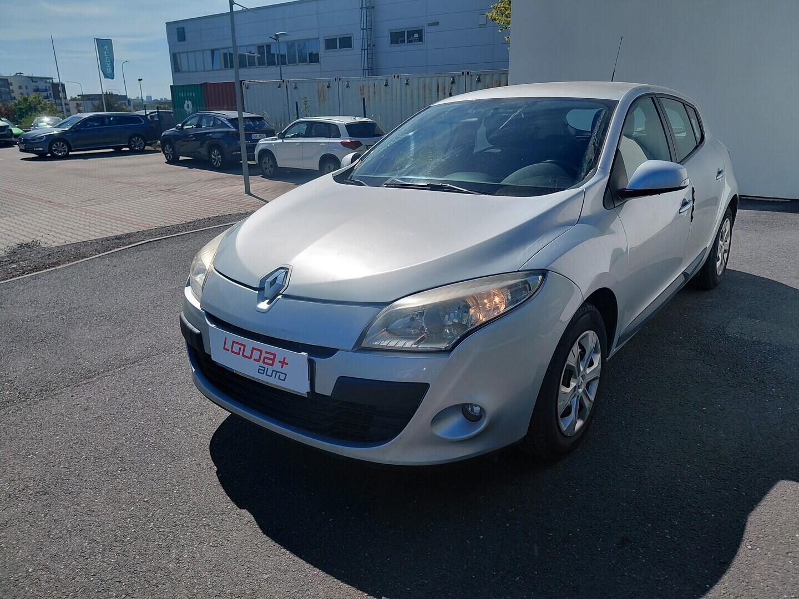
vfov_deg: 54.9
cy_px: 300
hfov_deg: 69.4
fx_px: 577
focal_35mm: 25
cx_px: 400
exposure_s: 1/6460
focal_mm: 4.69
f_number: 1.8
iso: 50
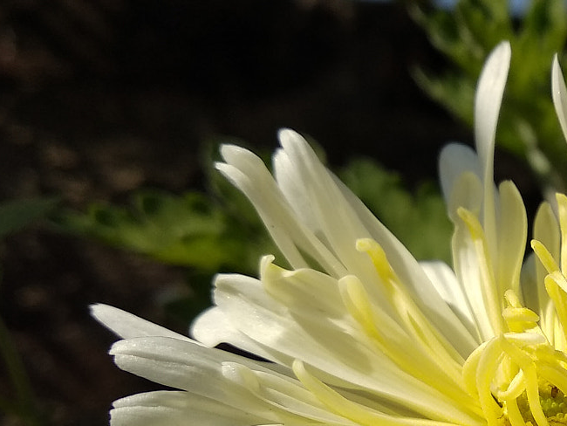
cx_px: 633
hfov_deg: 27.5
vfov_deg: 22.6
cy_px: 356
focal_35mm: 64
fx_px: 1049
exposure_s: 1/1681
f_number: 2.2
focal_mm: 3.81
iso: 125
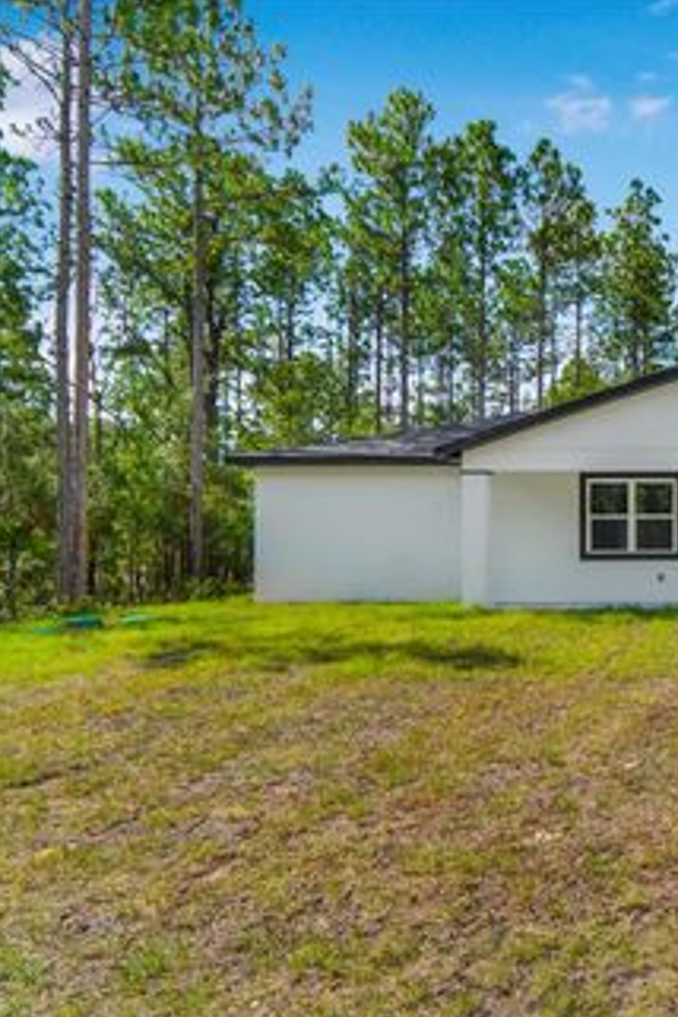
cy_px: 521
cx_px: 776
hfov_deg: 37.4
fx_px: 791
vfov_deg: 65.5
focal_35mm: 28
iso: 100
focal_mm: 12
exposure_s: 1/400
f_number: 7.1
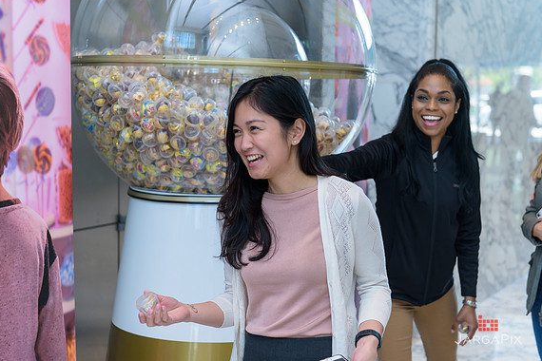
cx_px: 270
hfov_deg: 33.9
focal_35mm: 59
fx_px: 888
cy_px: 181
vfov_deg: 23.0
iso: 800
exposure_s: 1/200
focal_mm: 58
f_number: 3.2
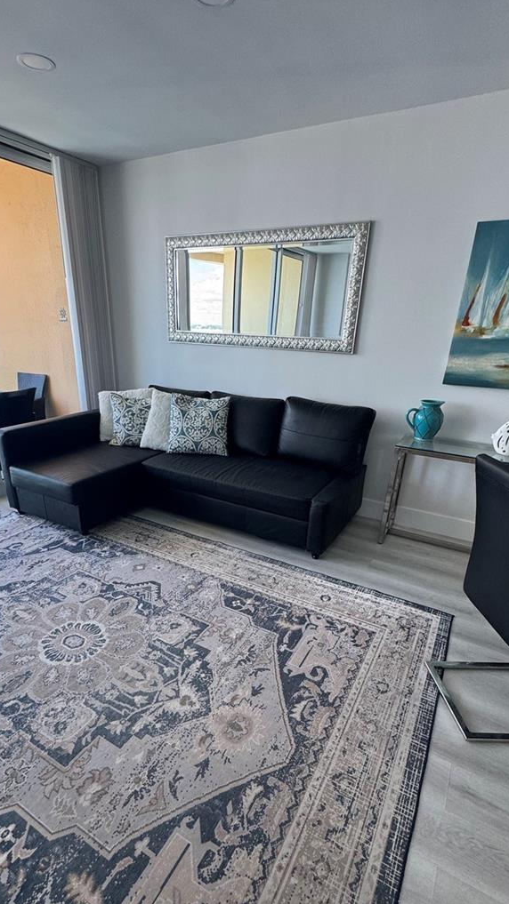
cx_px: 236
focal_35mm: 18
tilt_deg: -24.1
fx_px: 432
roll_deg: -0.6
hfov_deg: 60.9
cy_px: 515
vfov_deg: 92.1
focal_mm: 2.22
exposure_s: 1/99
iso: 125
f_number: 2.2
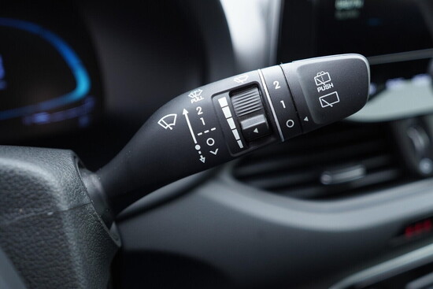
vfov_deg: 36.9
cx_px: 216
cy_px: 144
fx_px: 433
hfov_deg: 53.1
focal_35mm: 36
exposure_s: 1/40
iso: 400
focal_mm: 24
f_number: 2.8
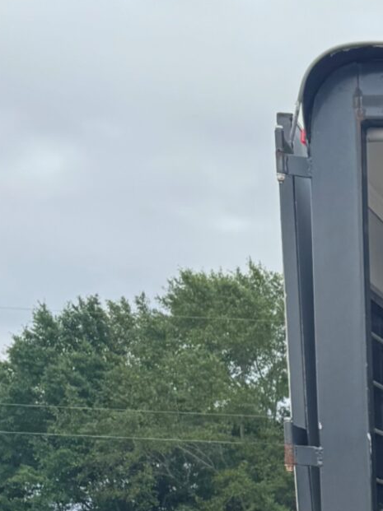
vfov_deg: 17.8
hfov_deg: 13.2
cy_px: 765
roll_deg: +0.0
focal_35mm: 99
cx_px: 732
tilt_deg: -5.3
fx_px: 1462
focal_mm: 6.76
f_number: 1.78
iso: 80
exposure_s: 1/2959
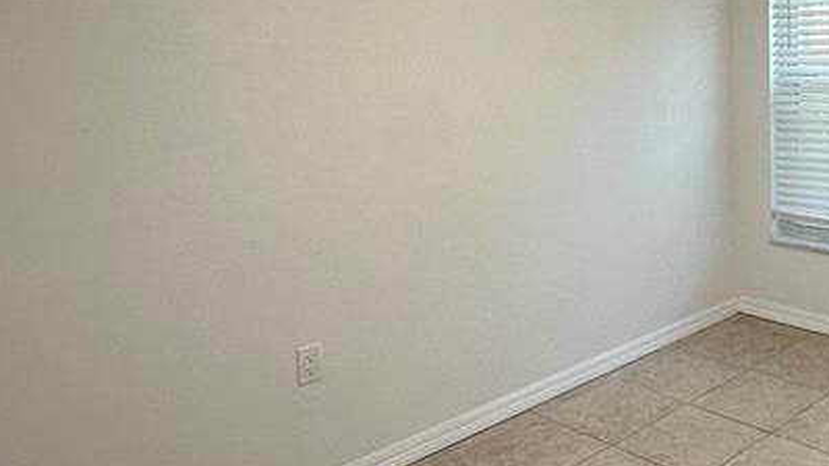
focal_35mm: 39
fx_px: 857
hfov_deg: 46.7
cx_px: 740
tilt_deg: -6.1
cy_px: 122
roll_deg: +0.7
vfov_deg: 30.0
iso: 160
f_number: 2.2
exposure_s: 1/120
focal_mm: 2.22
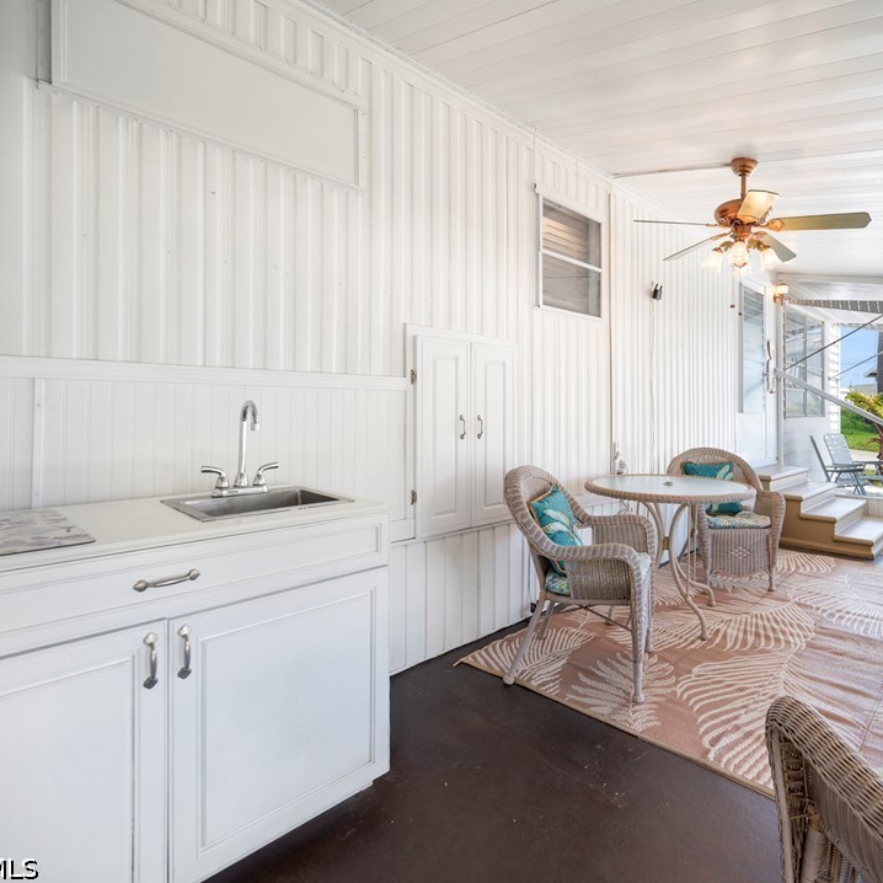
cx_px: 593
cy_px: 443
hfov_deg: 78.0
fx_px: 519
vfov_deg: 80.7
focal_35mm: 18
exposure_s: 1/20
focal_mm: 14
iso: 100
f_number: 4
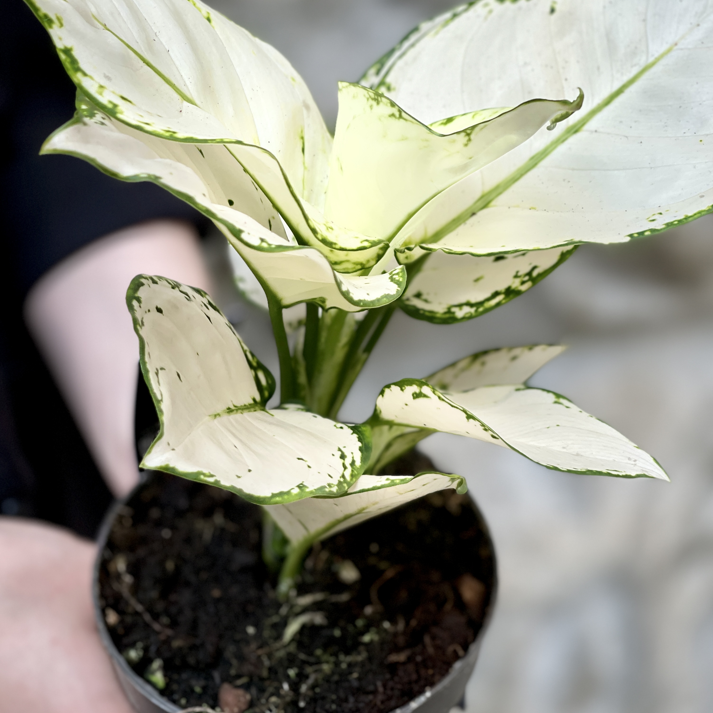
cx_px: 355
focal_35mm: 76
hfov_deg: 22.8
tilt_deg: -20.1
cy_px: 258
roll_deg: -0.2
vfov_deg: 22.7
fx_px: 1771
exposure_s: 1/319
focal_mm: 7.5
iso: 32
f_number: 2.2
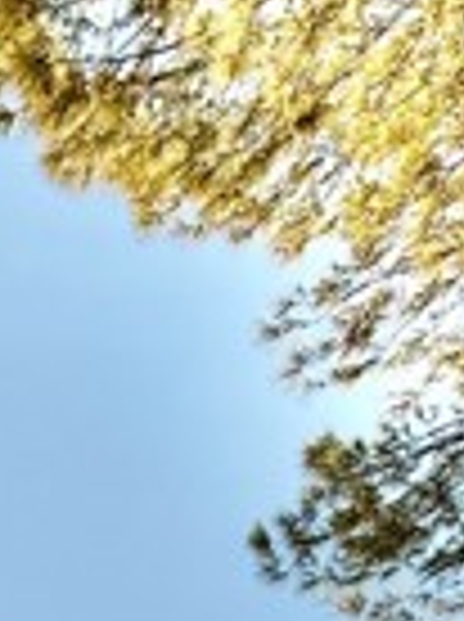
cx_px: -419
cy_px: 1260
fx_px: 1165
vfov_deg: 18.5
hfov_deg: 17.4
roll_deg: -0.2
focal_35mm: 65
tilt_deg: -1.5
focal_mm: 2.22
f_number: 2.2
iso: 50
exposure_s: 1/876
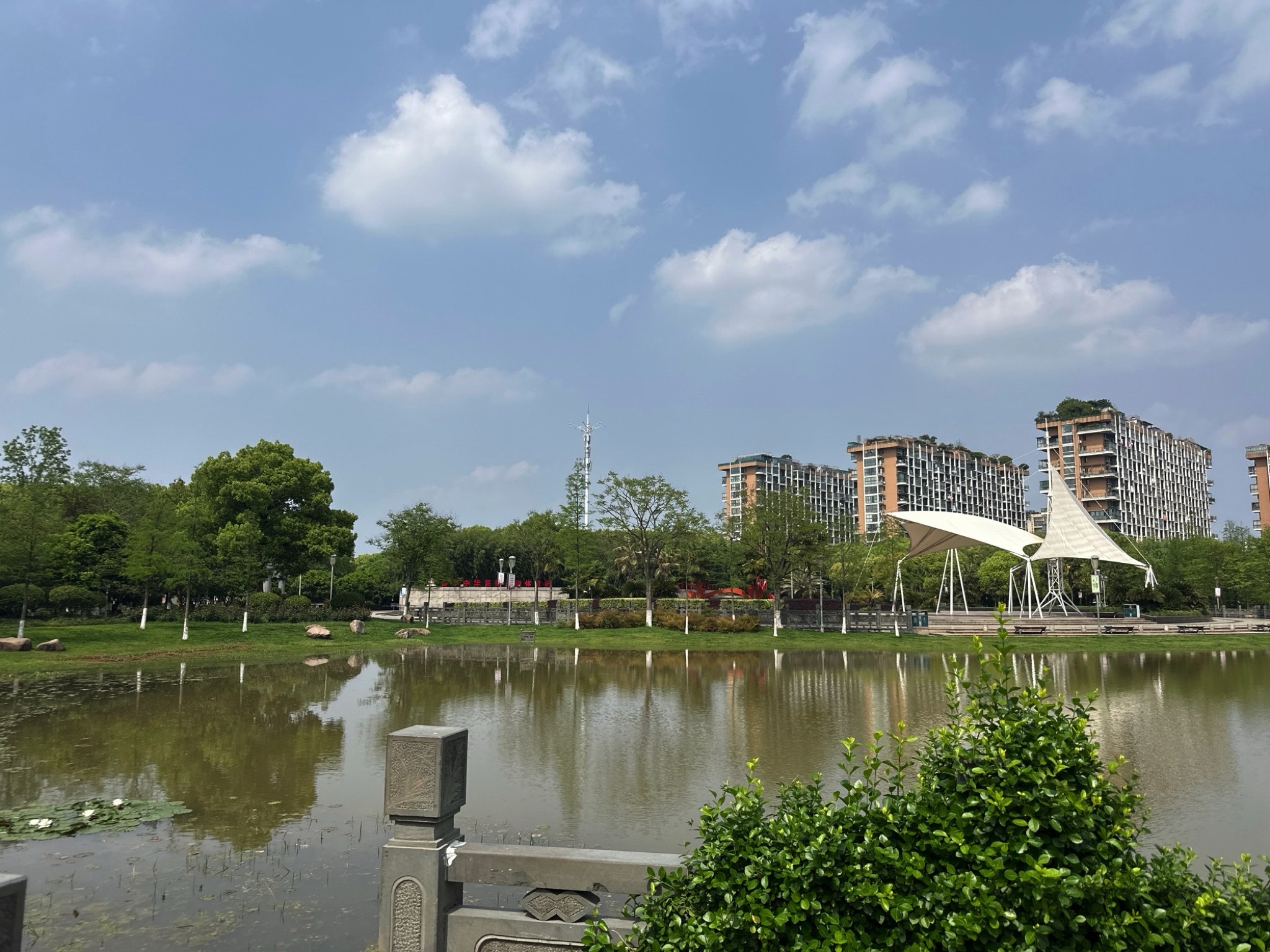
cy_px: 476
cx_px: 635
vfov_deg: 56.8
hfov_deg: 71.6
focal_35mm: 24
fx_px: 881
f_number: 1.78
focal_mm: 6.86
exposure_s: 1/7042
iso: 80
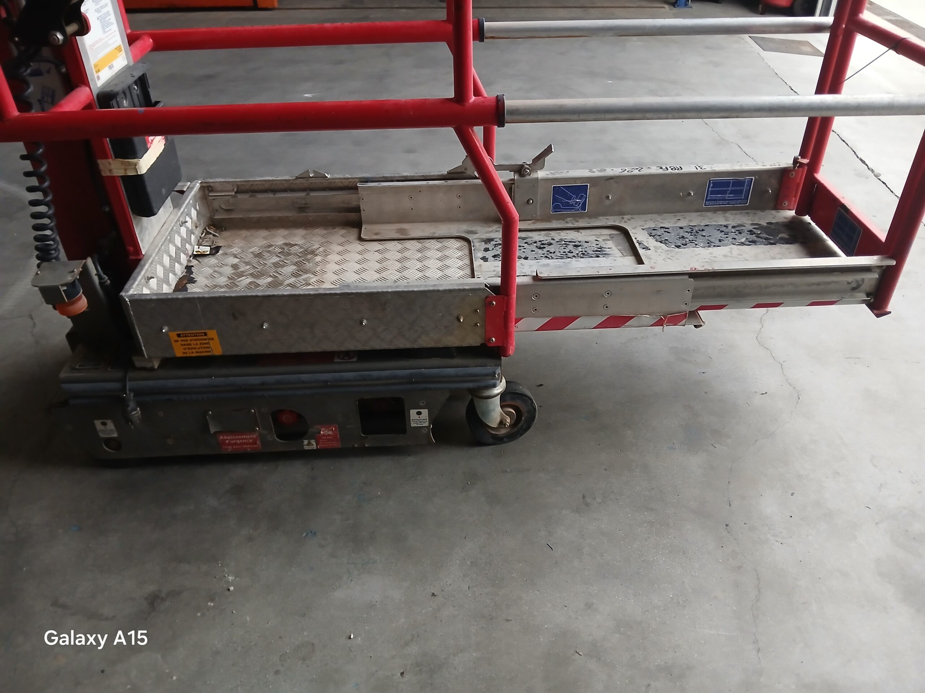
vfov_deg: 53.1
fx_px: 695
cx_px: 462
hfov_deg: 67.3
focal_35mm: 26
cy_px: 346
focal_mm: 3.98
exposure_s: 1/25
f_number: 1.8
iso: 250
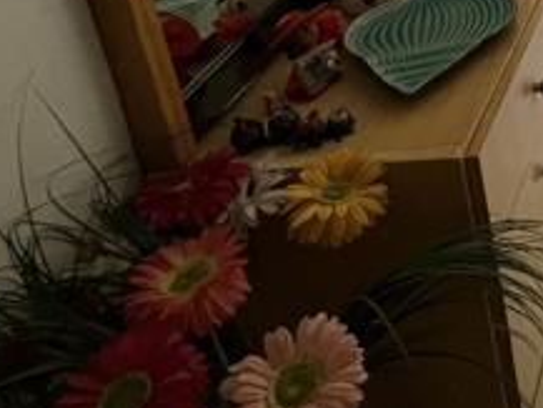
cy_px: -208
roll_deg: +0.5
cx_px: 808
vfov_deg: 23.8
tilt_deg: -17.0
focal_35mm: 48
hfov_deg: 27.6
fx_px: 753
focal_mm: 1.57
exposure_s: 1/50
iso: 200
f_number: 1.8
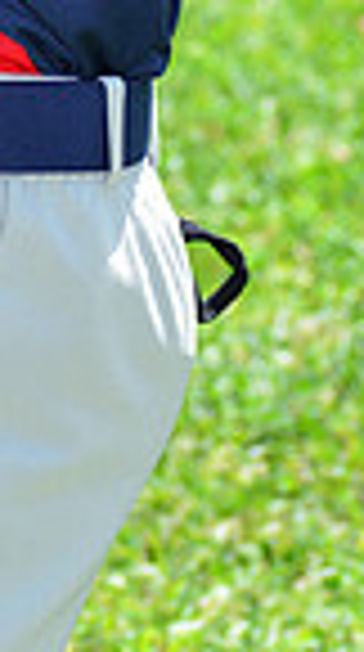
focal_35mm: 525
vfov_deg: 4.1
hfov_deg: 2.3
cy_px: -423
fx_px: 9056
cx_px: -389
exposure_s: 1/200
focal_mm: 125
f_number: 8
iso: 200
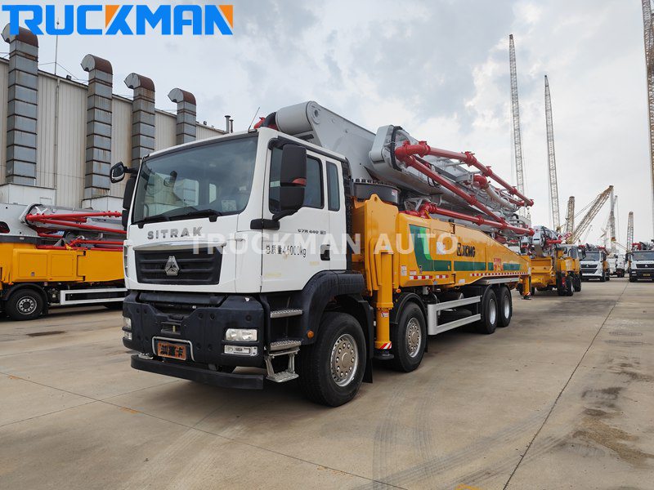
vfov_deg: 58.9
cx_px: 327
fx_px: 435
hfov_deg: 73.9
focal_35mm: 23
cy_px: 245
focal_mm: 6.14
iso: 50
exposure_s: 1/164
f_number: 1.65
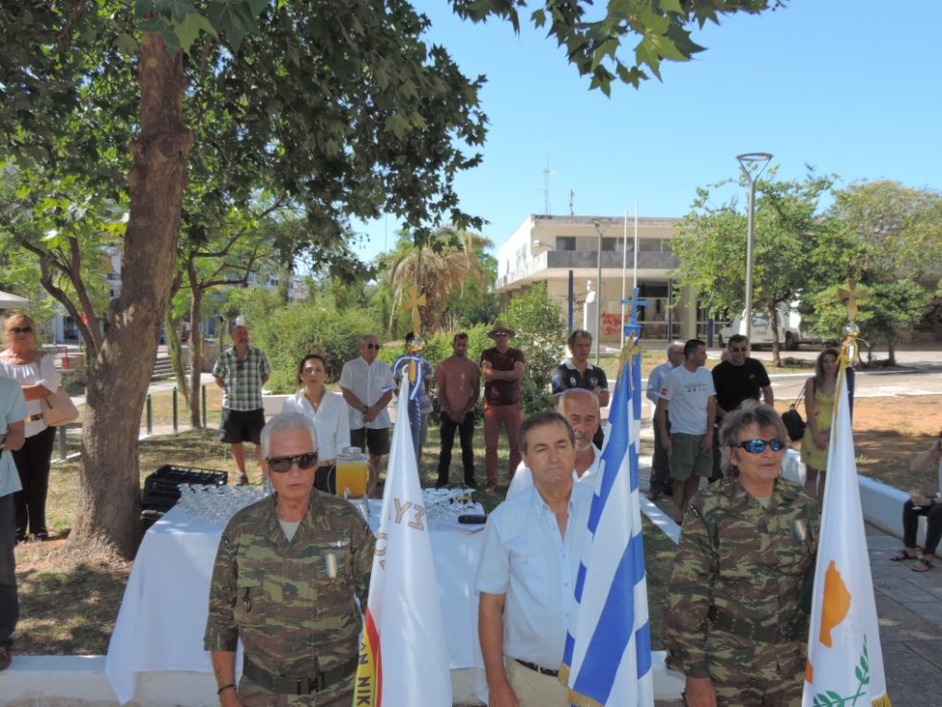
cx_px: 471
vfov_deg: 46.8
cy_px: 354
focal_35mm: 30
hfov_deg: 60.0
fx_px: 817
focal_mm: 5.3
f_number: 3.1
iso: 80
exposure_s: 1/500
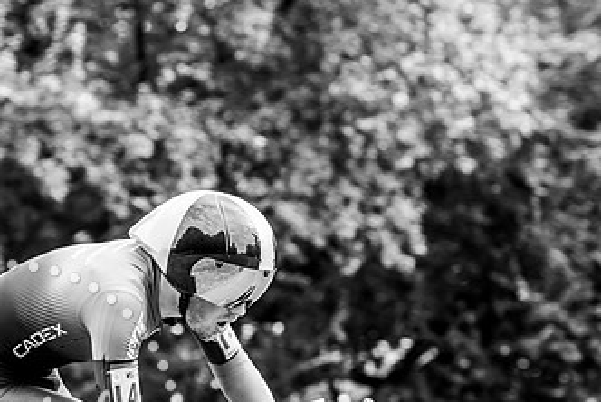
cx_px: 293
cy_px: 338
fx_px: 3091
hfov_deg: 11.1
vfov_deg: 7.4
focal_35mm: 185
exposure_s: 1/1000
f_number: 4
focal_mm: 106
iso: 800
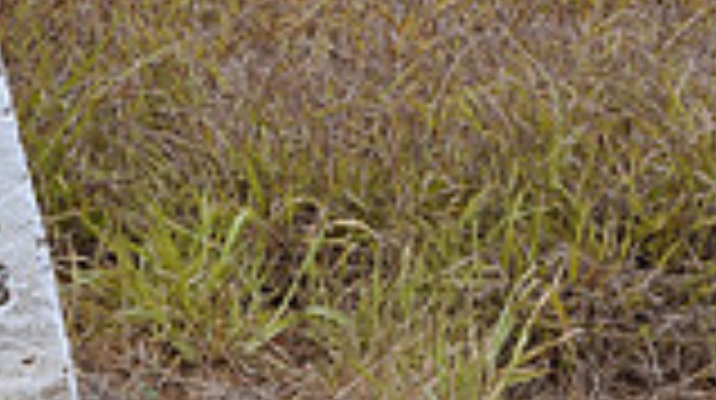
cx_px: -221
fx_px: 4134
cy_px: -88
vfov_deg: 5.5
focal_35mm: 218
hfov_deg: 9.7
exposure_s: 1/80
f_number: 9
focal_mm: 38
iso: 200
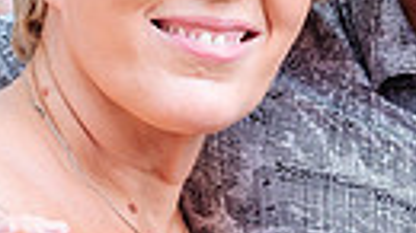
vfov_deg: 2.1
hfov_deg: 3.7
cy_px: 49
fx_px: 6494
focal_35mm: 589
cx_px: 502
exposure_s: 1/125
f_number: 4
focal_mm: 83.8
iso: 200
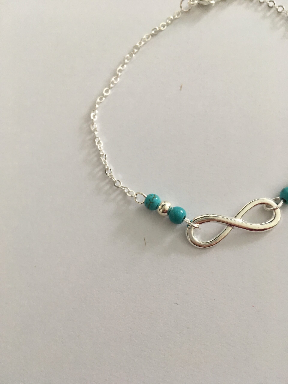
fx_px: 322
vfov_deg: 61.7
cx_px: 144
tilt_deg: -71.2
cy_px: 192
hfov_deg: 48.2
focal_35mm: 29
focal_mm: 4.15
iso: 125
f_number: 2.2
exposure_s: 1/33
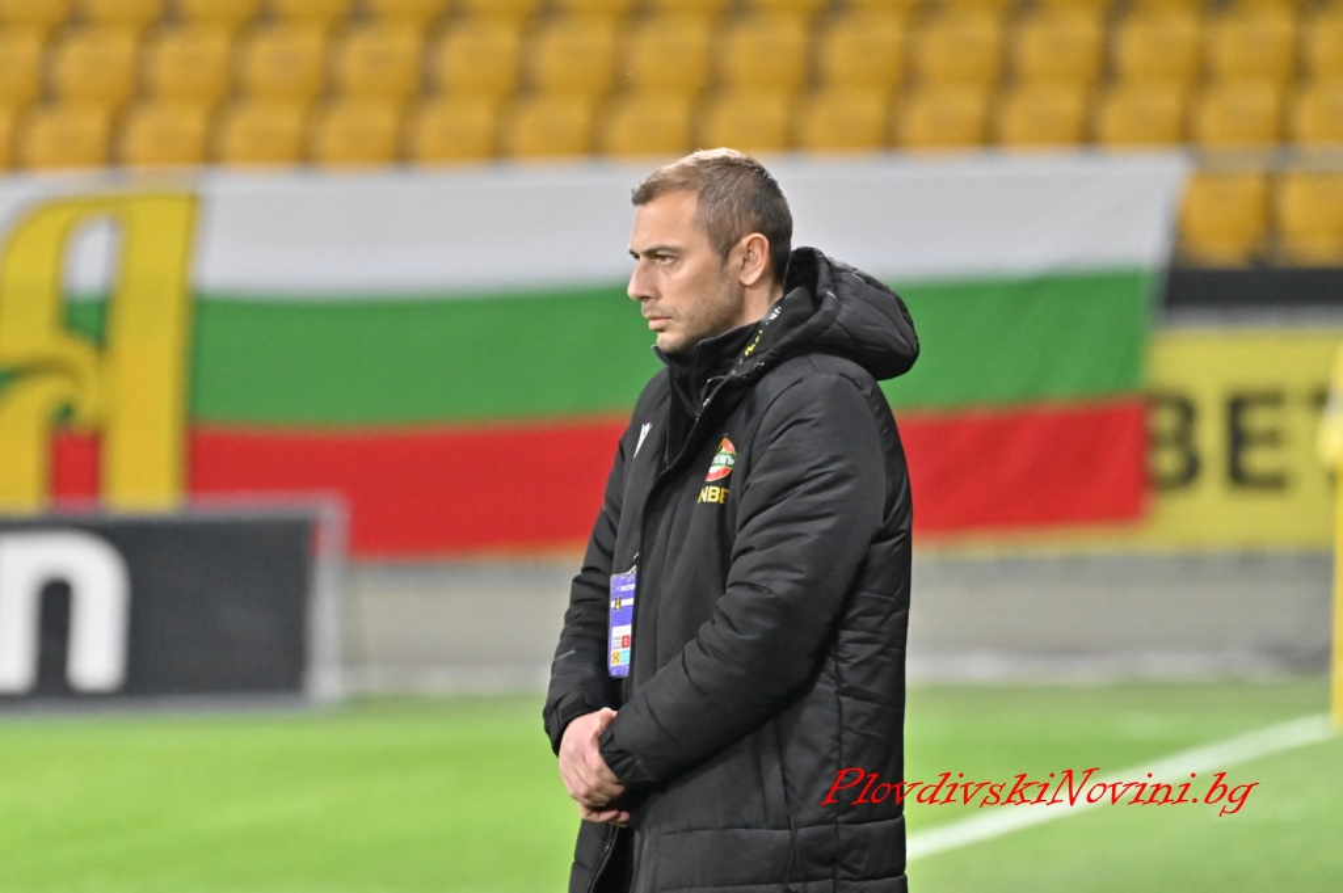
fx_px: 13419
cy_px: 446
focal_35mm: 360
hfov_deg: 5.7
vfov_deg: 3.8
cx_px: 672
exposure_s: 1/1250
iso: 10000
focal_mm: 360
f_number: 5.6
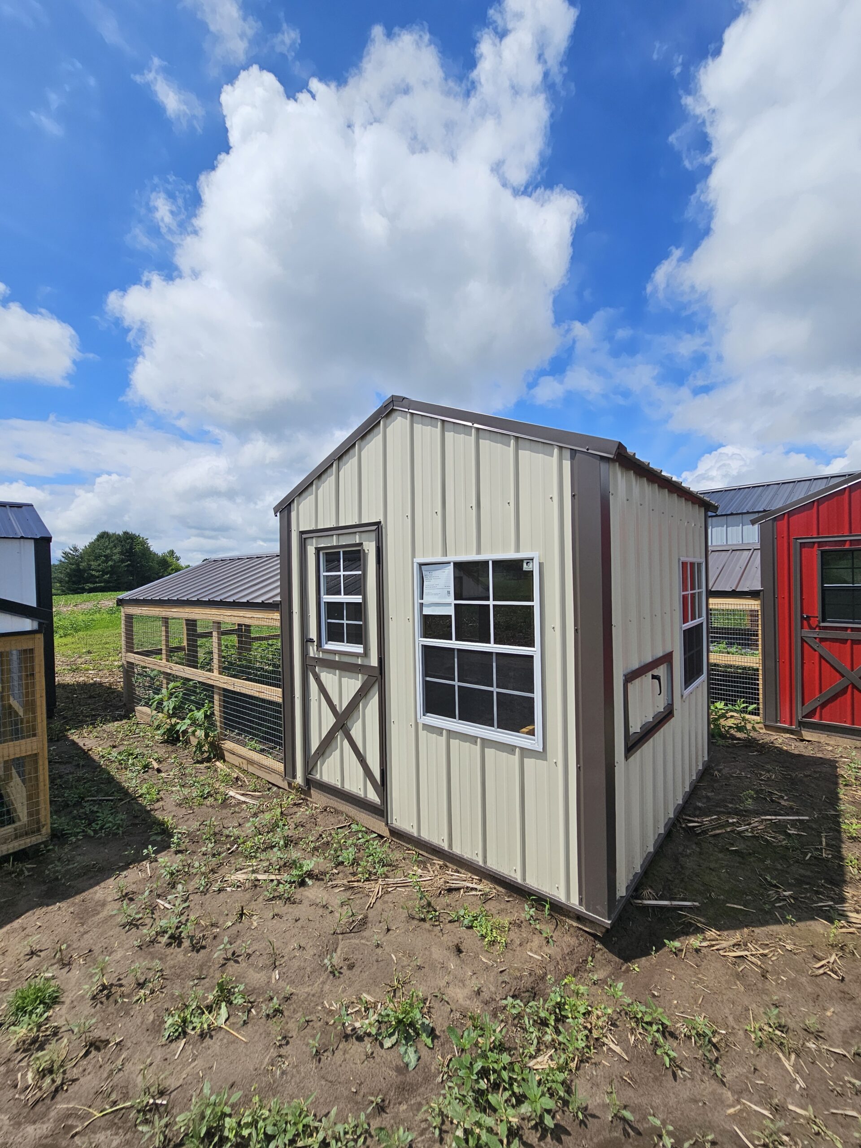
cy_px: 574
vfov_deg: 106.2
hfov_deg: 89.9
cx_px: 430
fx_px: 431
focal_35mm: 13
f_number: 2.2
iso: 50
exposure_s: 1/5020
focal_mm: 2.2
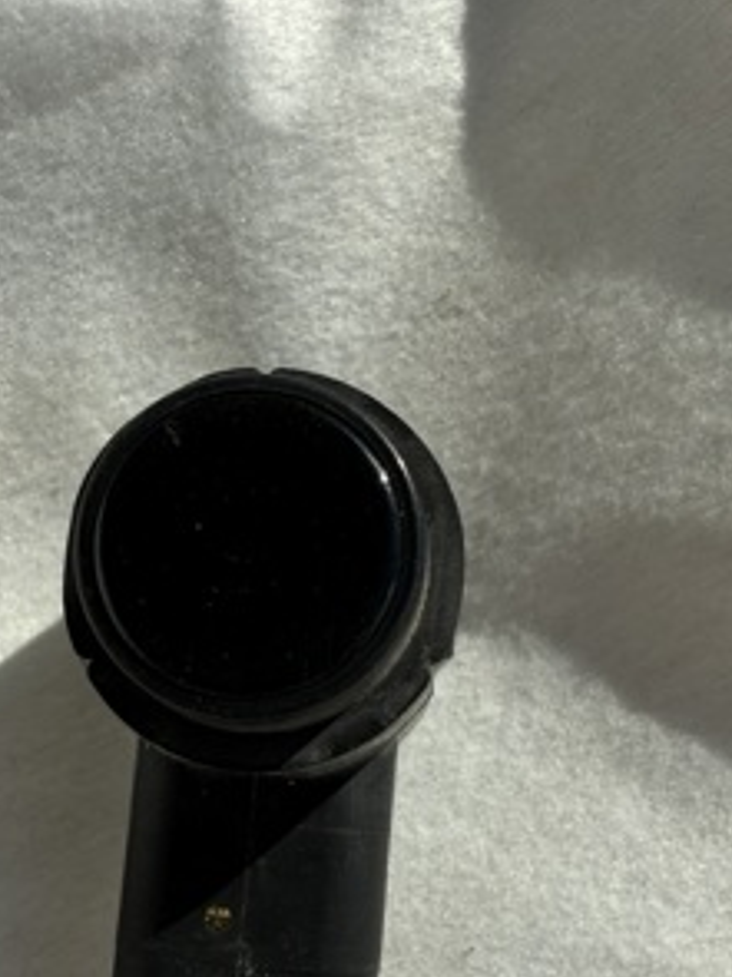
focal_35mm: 39
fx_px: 1100
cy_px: 772
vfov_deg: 45.6
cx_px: 293
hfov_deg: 36.7
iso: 40
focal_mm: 2.22
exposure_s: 1/4405
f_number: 2.2
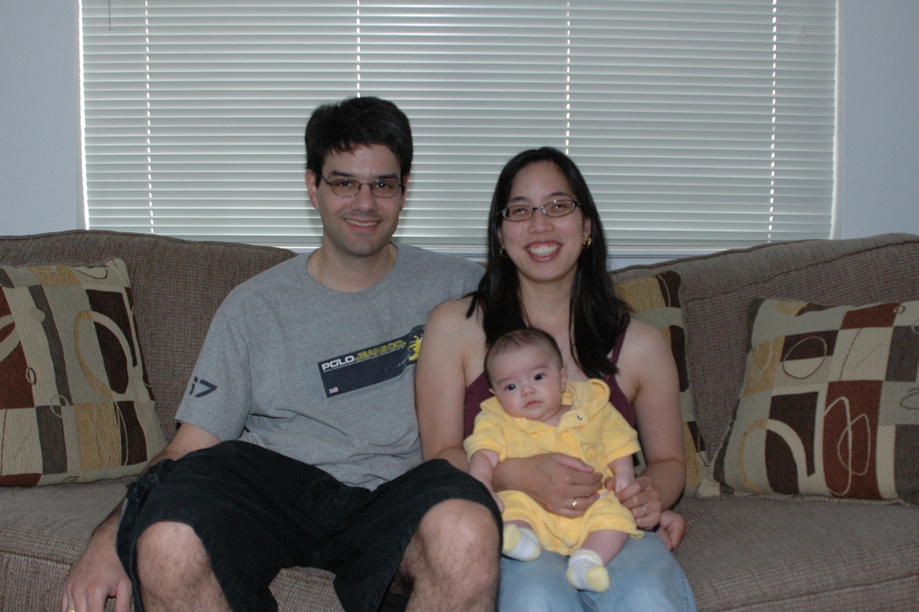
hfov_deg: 46.4
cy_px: 306
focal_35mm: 42
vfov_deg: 31.8
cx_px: 460
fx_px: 1071
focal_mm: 28
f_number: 3.5
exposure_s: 1/60
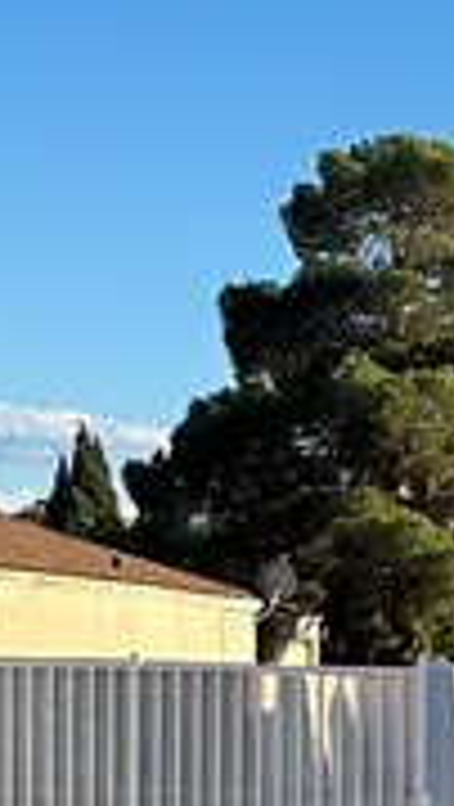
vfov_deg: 13.1
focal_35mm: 162
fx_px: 3459
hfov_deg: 7.3
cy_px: 774
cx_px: 836
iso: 50
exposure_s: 1/2571
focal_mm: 5.7
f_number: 1.5
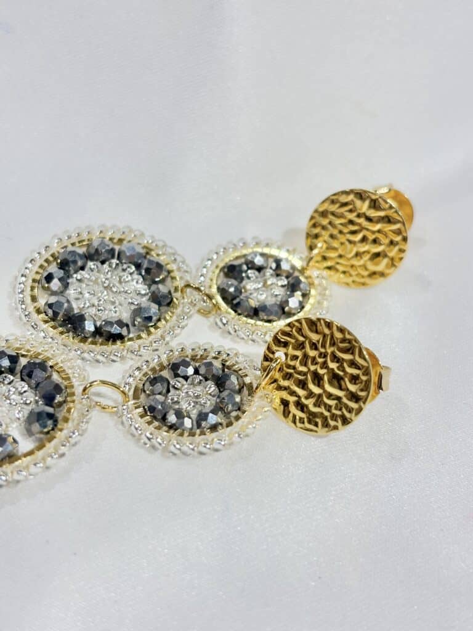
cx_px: 236
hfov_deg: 28.0
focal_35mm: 52
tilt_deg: -33.0
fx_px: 947
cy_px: 316
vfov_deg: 36.8
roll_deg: +0.6
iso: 32
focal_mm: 5.96
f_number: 1.6
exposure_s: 1/242
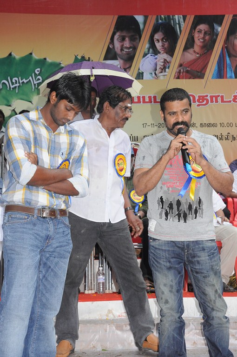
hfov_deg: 20.1
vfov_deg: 29.9
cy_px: 178
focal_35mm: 68
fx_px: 668
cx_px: 118
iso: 1250
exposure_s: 1/125
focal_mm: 45
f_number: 11
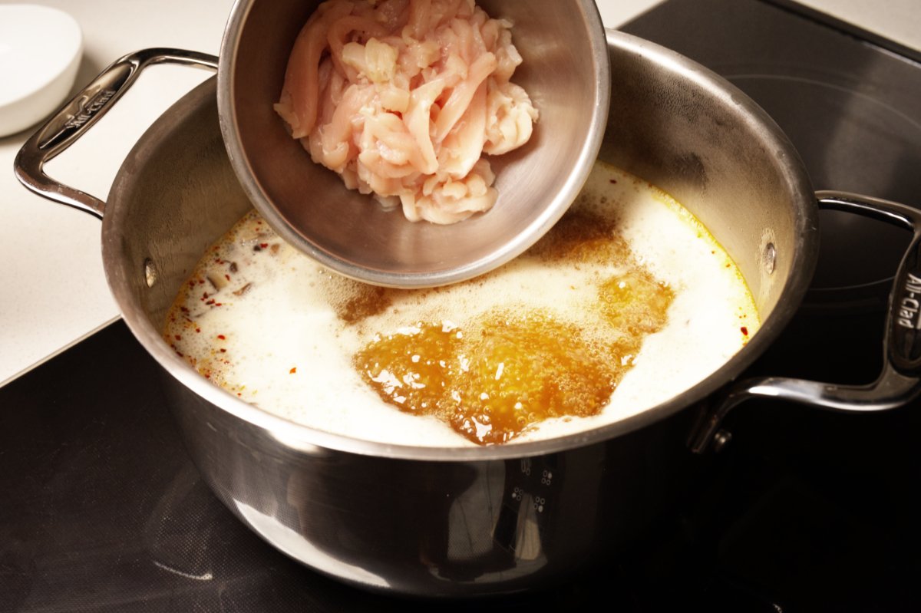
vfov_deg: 31.9
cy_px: 306
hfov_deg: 46.4
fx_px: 1074
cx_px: 460
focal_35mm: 42
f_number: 9
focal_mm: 42
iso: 1000
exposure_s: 1/1000
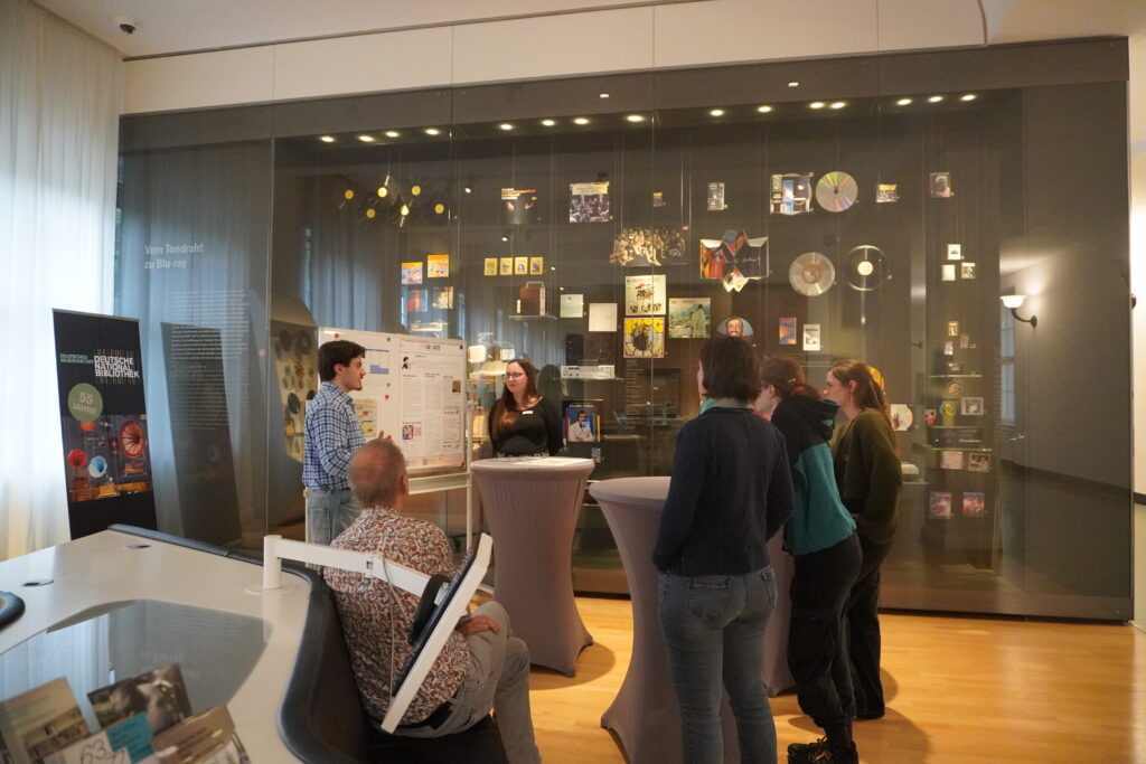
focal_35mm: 24
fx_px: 764
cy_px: 382
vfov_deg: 53.1
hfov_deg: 73.7
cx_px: 573
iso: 6400
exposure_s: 1/160
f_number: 4
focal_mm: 16
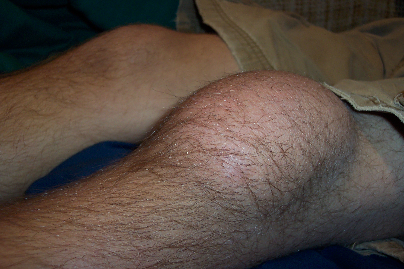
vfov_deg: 35.1
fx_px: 426
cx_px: 202
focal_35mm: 38
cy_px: 134
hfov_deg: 50.7
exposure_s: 1/30
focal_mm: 8
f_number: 2.8
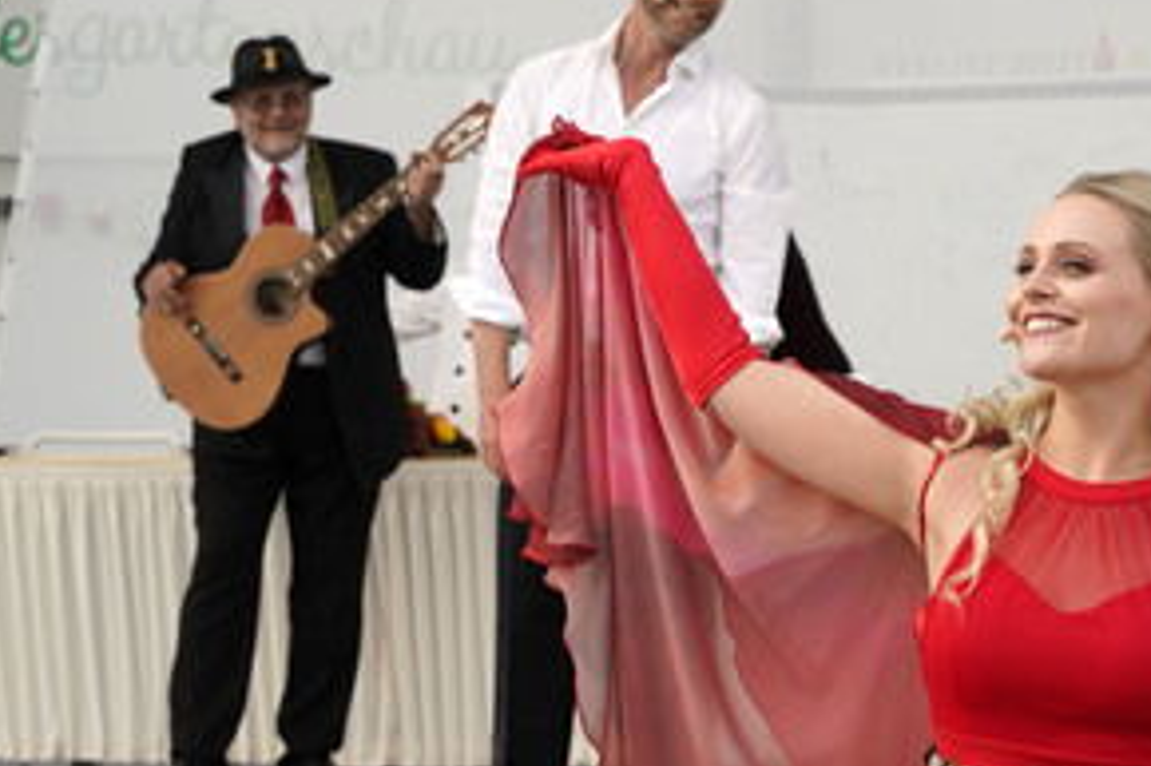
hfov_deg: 18.6
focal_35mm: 109
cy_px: 441
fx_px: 3483
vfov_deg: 12.5
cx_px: 871
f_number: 6.3
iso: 320
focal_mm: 70
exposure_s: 1/200
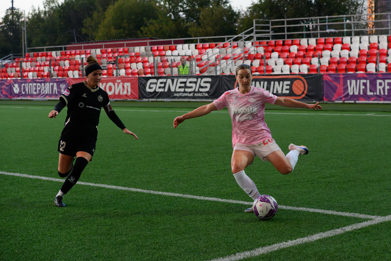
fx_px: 874
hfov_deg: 25.2
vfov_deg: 17.0
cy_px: 111
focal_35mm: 80
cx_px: 225
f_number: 5.6
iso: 3200
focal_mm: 70
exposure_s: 1/2000
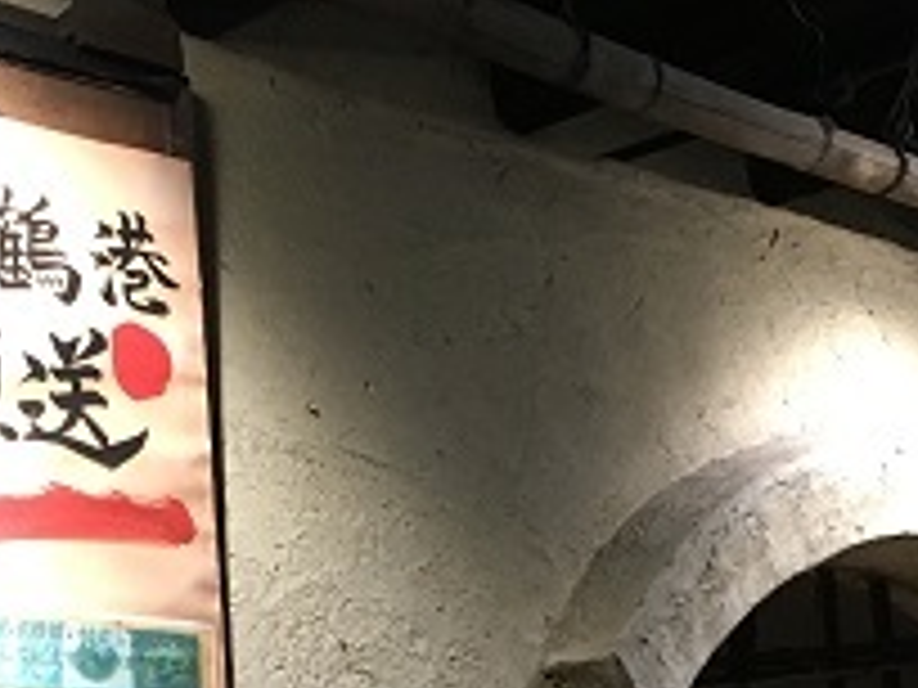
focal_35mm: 86
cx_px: 353
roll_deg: +0.2
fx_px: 2281
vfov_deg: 16.1
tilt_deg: -0.9
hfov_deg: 22.7
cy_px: 940
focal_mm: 4.15
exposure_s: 1/30
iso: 125
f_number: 2.2
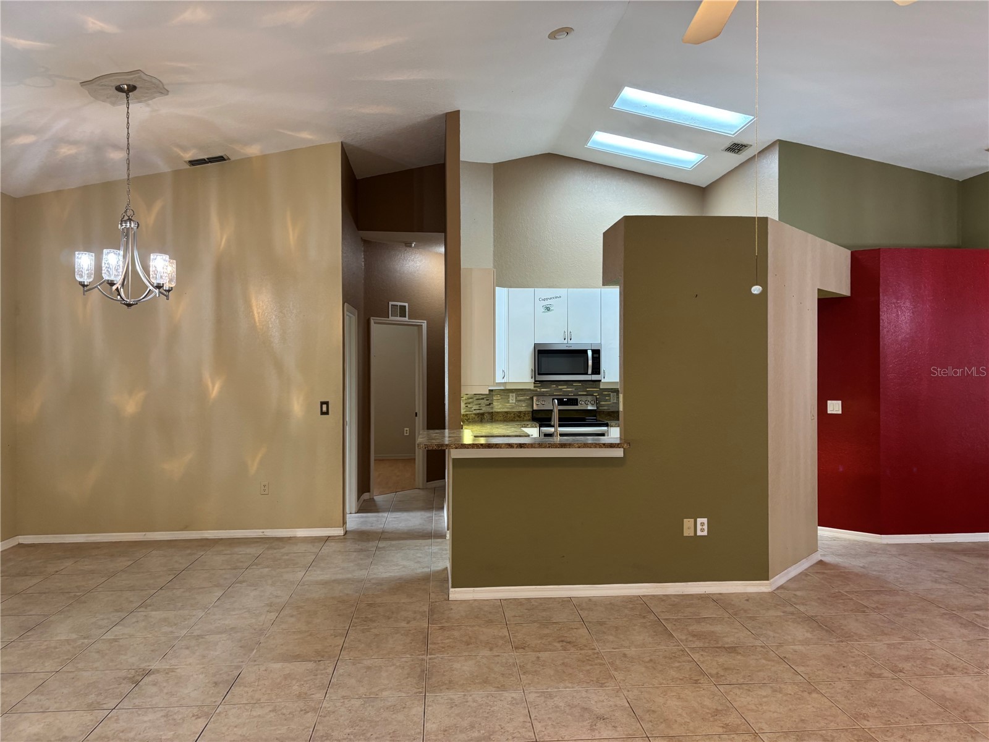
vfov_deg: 53.1
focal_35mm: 26
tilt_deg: +0.2
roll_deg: +1.2
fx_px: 743
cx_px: 494
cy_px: 371
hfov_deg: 67.3
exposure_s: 1/60
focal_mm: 5.96
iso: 160
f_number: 1.6
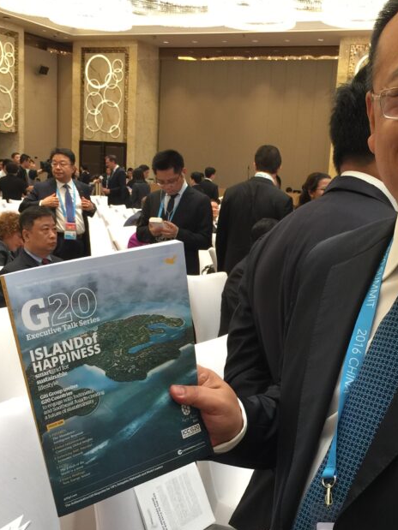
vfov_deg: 39.2
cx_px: 256
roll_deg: -4.8
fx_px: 736
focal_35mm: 48
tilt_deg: -12.4
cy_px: 354
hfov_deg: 30.1
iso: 50
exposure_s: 1/33
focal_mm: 4.15
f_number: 2.2
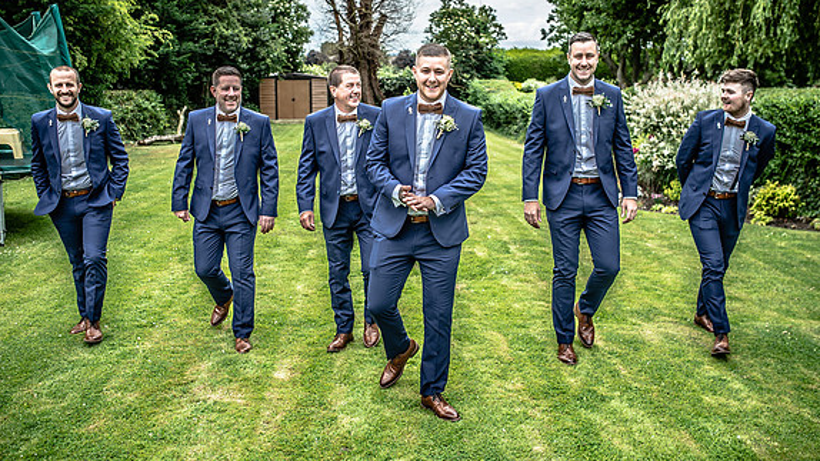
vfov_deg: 32.0
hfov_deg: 54.0
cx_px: 409
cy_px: 198
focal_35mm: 37
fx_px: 805
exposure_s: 1/400
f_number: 3.2
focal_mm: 35
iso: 100
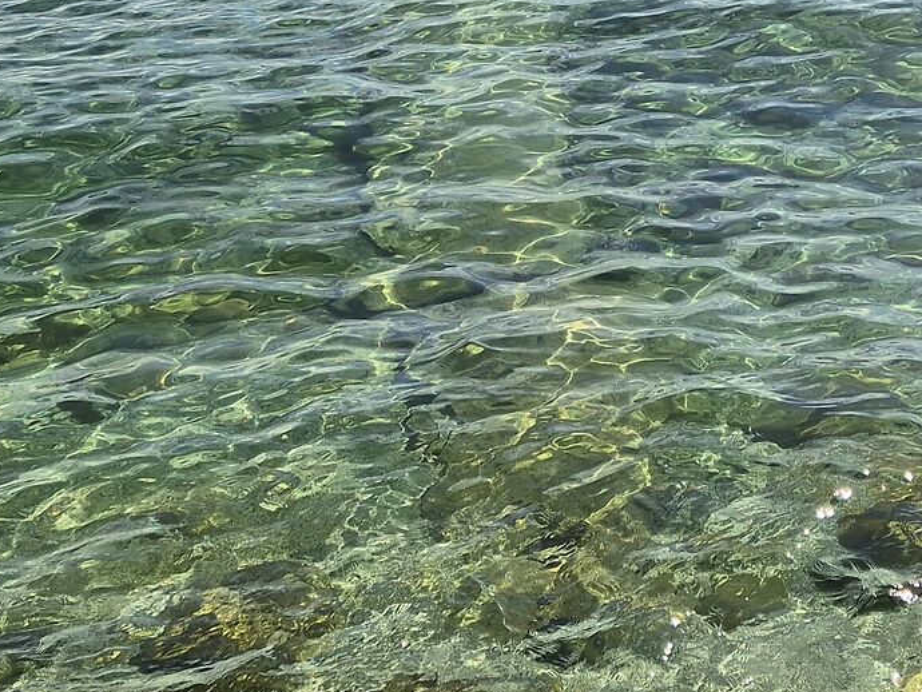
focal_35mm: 80
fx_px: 2132
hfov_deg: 23.9
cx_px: 794
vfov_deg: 17.9
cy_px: -43
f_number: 1.8
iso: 25
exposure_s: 1/2808
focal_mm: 5.4
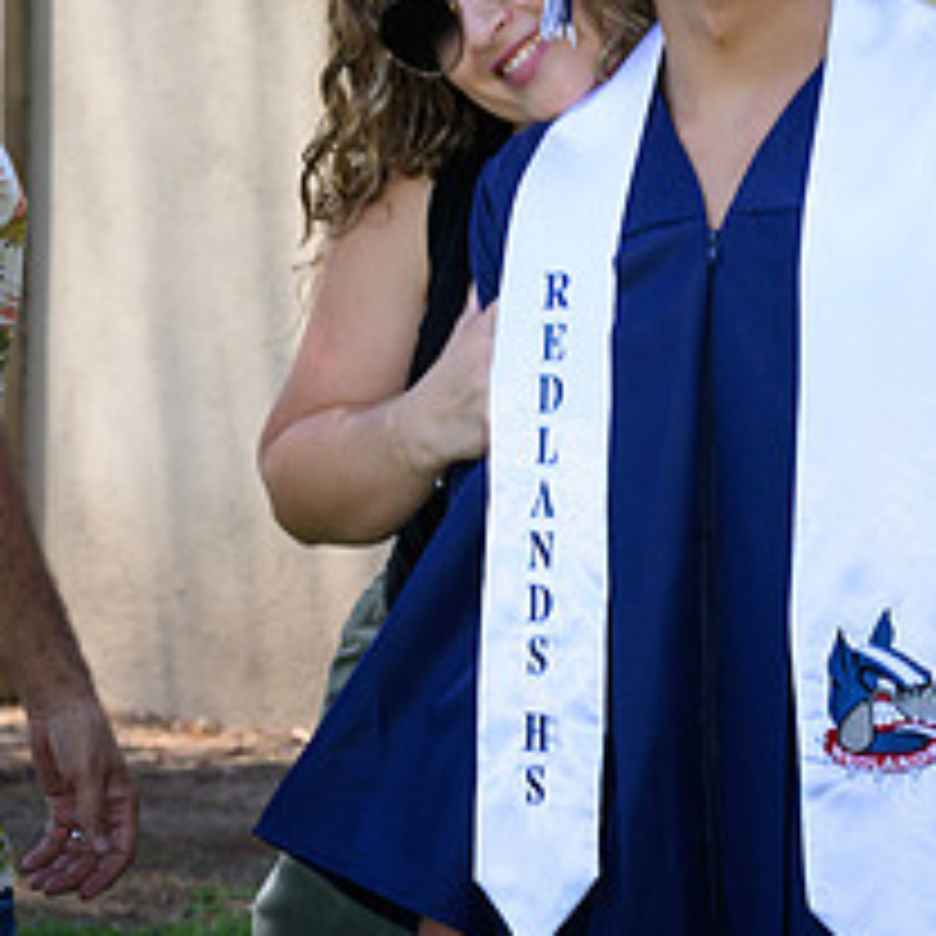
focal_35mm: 156
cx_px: 468
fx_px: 4772
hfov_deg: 11.2
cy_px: 162
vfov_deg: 11.2
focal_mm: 85
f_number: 10
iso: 100
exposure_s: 1/125
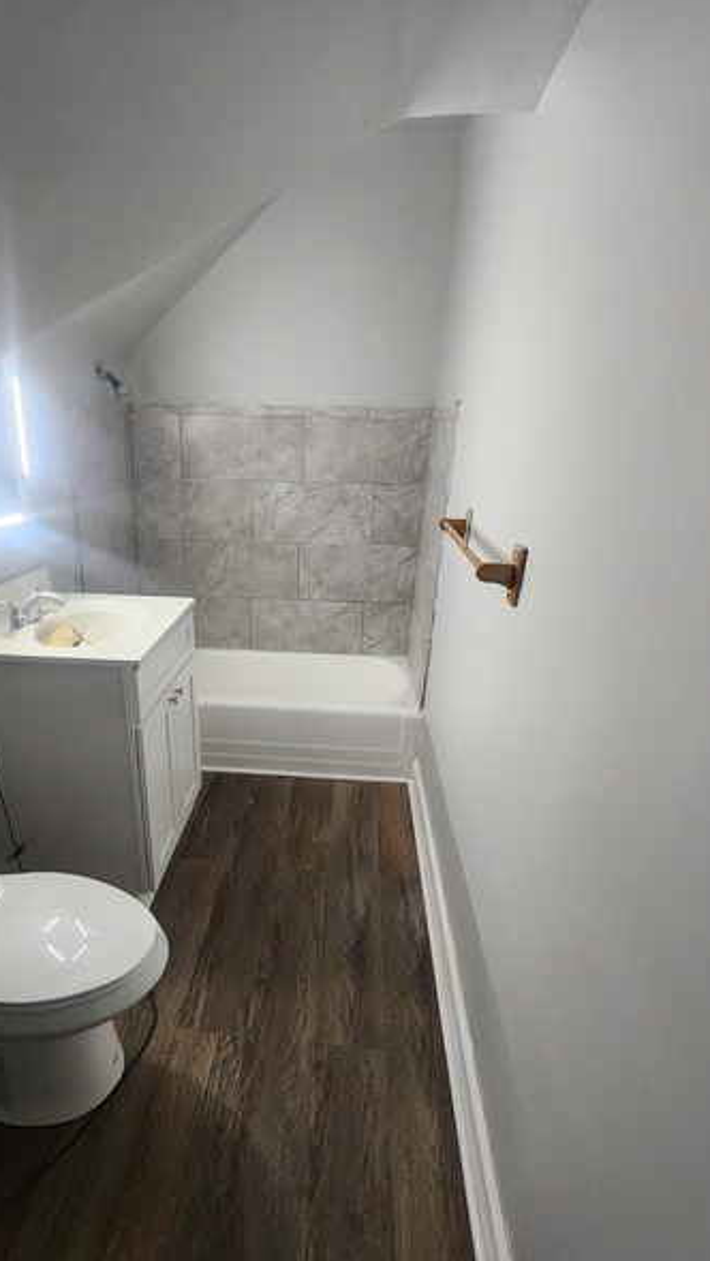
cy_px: 661
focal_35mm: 16
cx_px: 282
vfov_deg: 99.3
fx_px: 535
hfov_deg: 66.4
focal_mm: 2.2
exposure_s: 1/60
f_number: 2.2
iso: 400
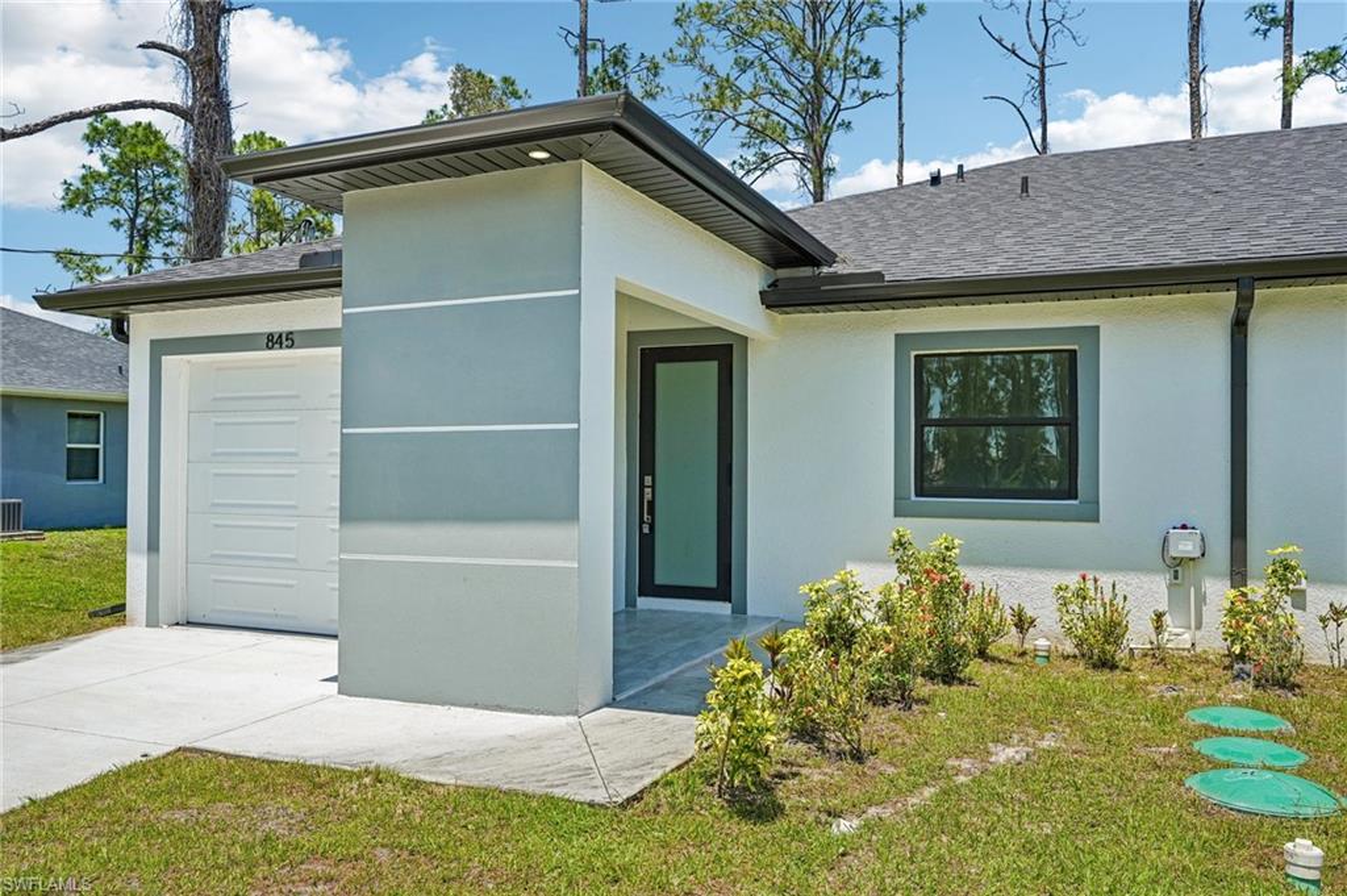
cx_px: 674
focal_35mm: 26
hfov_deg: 68.4
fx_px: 991
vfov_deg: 48.7
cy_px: 448
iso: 400
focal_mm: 26.5
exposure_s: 1/1000
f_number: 8
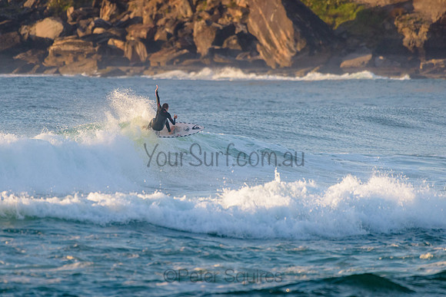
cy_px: 117
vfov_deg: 2.2
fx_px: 7598
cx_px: 175
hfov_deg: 3.4
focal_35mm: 613
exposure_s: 1/2000
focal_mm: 500
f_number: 5.6
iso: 800
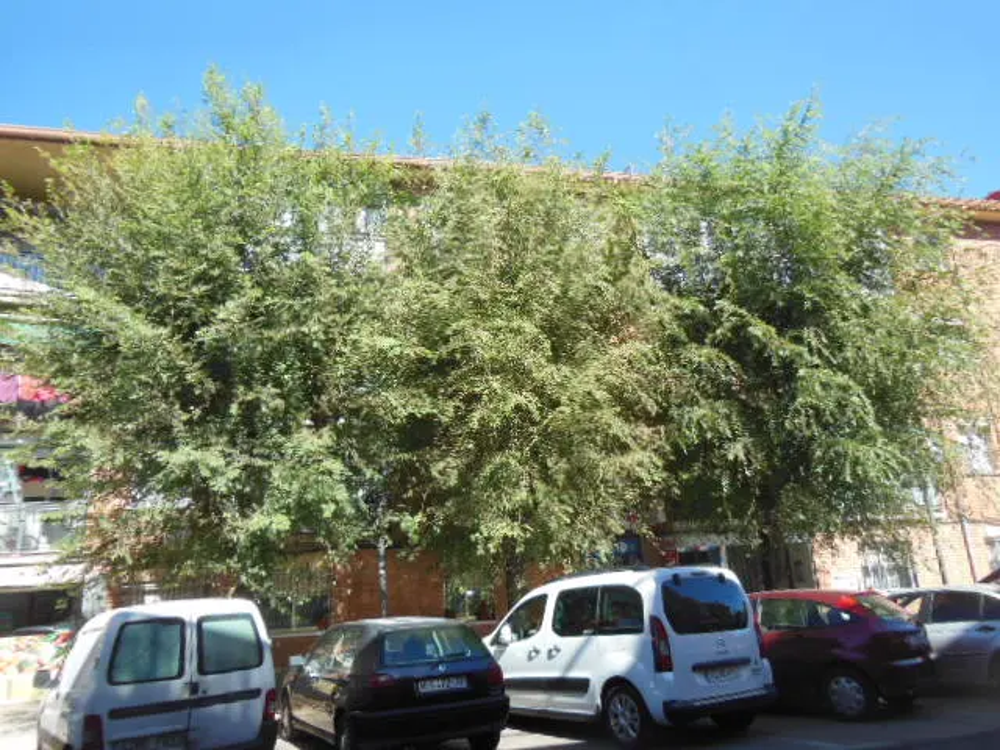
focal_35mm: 25
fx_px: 722
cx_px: 500
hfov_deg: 69.4
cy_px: 375
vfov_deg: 54.9
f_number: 3.5
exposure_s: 1/400
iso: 125
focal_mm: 4.5
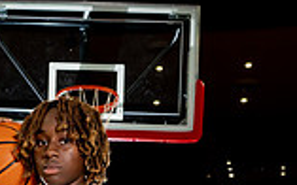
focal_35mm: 102
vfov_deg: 11.2
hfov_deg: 20.2
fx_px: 825
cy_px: 406
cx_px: 61
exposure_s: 1/250
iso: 250
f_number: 6.3
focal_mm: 35
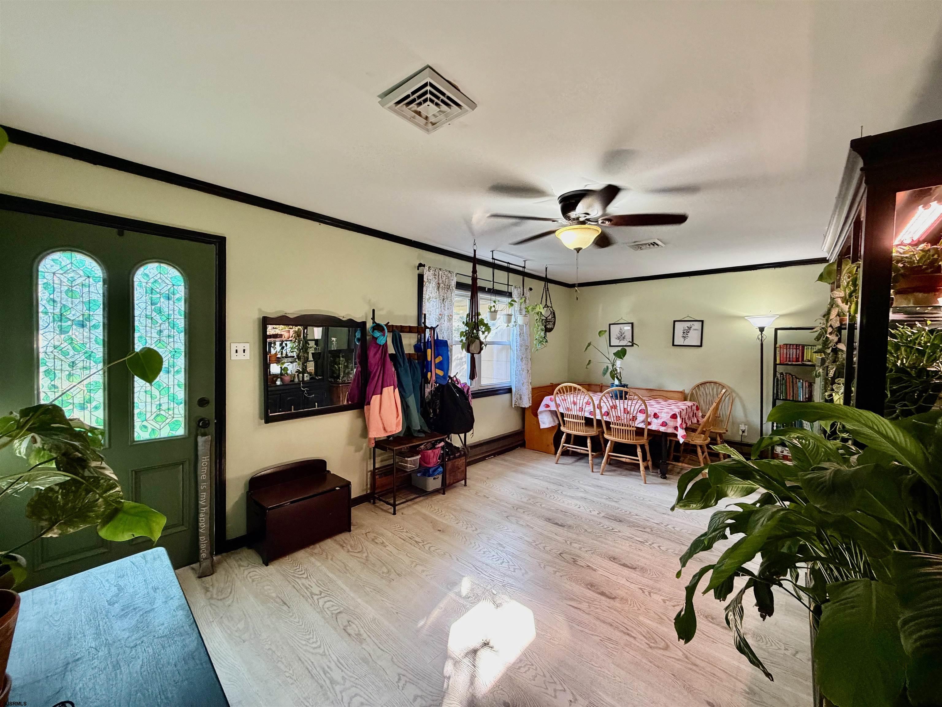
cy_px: 354
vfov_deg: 85.7
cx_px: 471
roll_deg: -0.4
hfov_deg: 102.1
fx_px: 381
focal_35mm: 14
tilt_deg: -1.6
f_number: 2.2
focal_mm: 2.22
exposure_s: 1/60
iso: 320
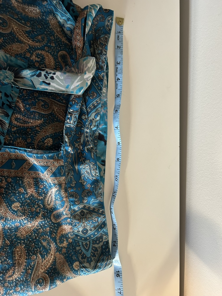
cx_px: 111
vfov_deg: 67.3
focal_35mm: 26
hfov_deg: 53.1
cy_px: 148
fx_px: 222
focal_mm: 5.7
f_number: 1.5
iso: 400
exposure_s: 1/40
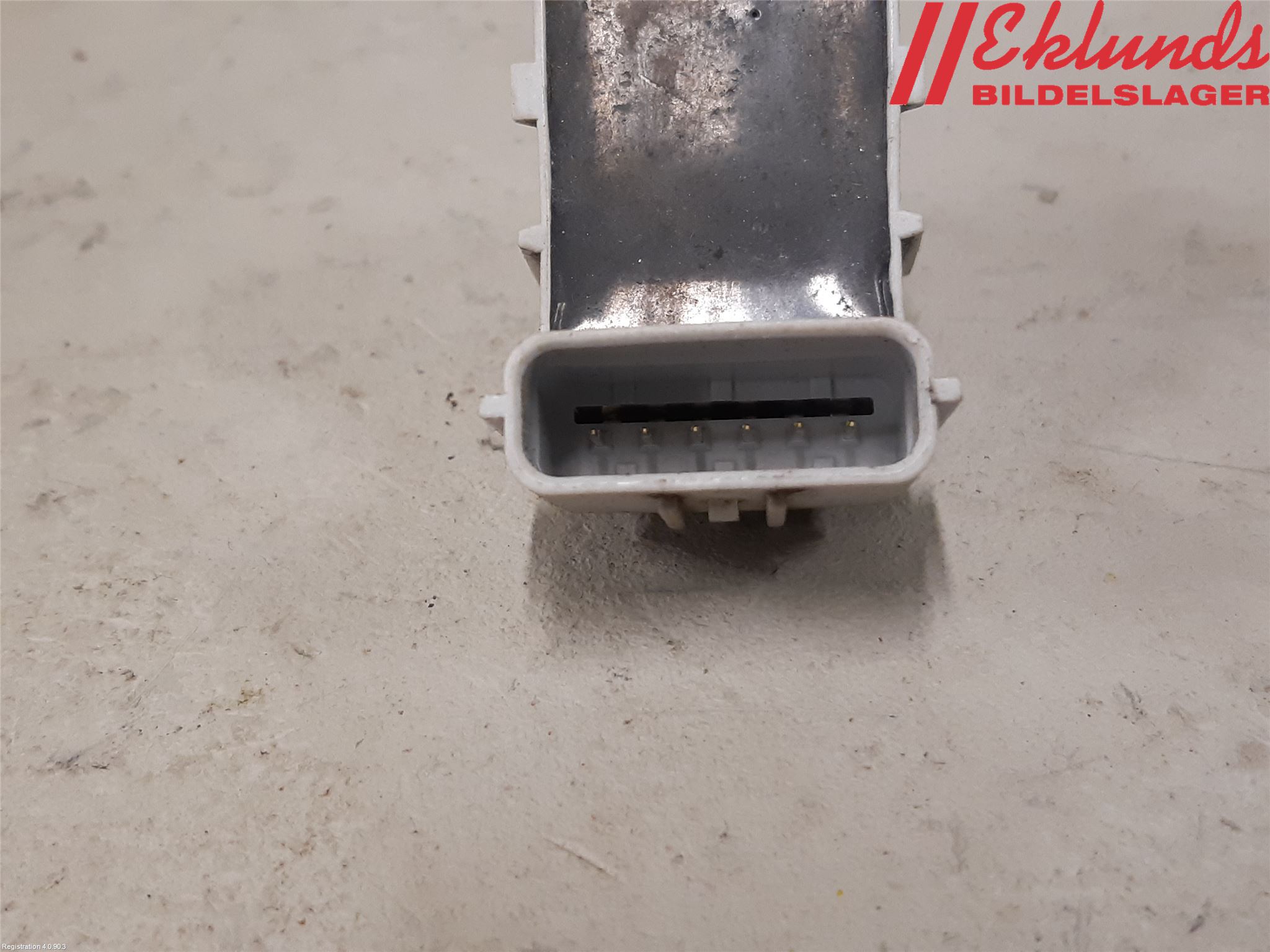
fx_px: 954
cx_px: 635
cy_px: 476
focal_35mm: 26
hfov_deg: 67.3
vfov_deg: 53.1
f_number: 1.7
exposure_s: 1/50
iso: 160
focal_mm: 3.93
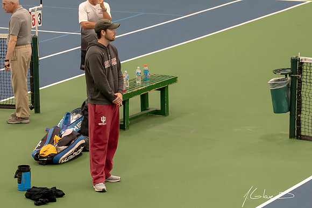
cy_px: 35
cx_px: 104
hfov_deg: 10.7
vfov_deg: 7.1
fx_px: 1664
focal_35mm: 192
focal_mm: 75
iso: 3200
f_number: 4.5
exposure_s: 1/250
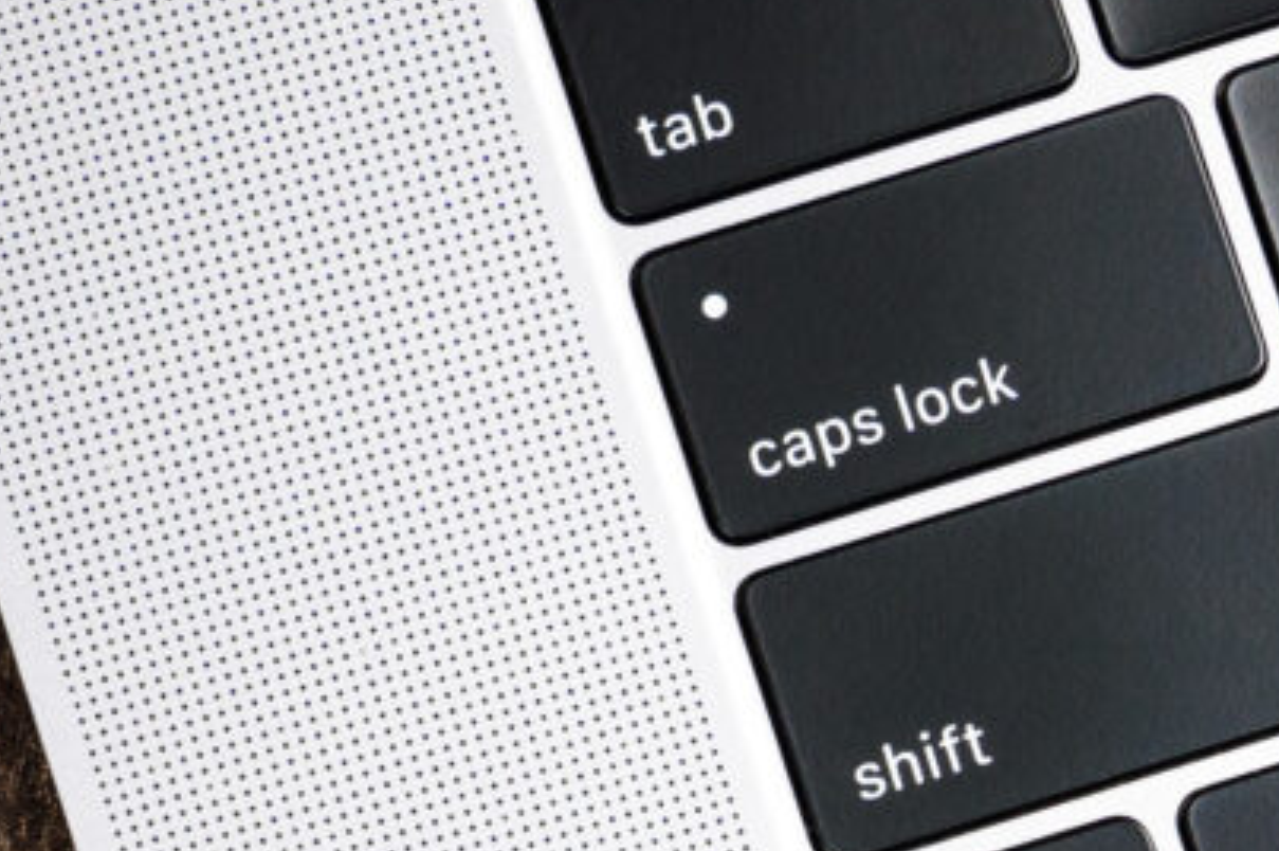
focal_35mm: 237
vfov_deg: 5.7
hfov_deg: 8.7
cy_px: 1561
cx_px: 666
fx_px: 8397
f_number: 8
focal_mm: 31
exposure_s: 1/40
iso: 100
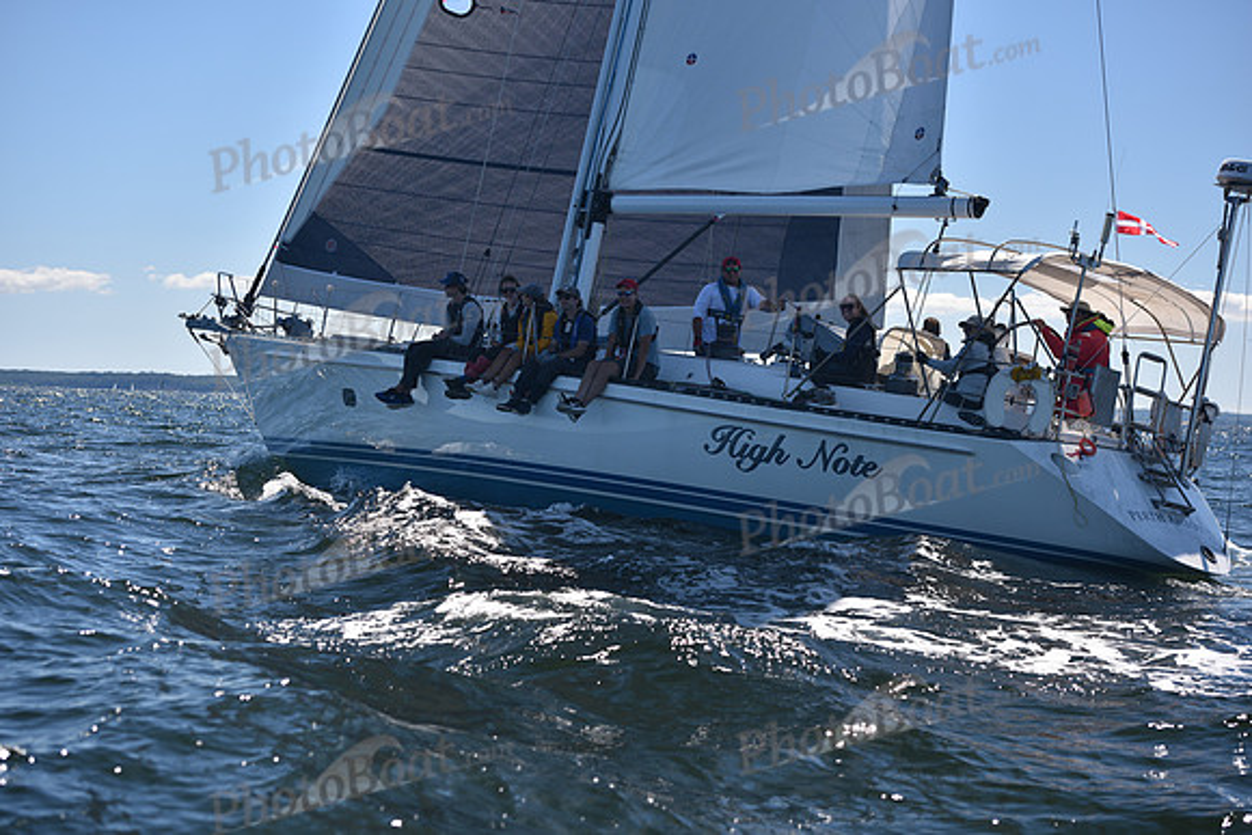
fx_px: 2435
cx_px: 626
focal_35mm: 70
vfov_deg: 19.5
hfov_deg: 28.8
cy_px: 418
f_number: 4
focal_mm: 70
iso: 200
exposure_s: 1/800
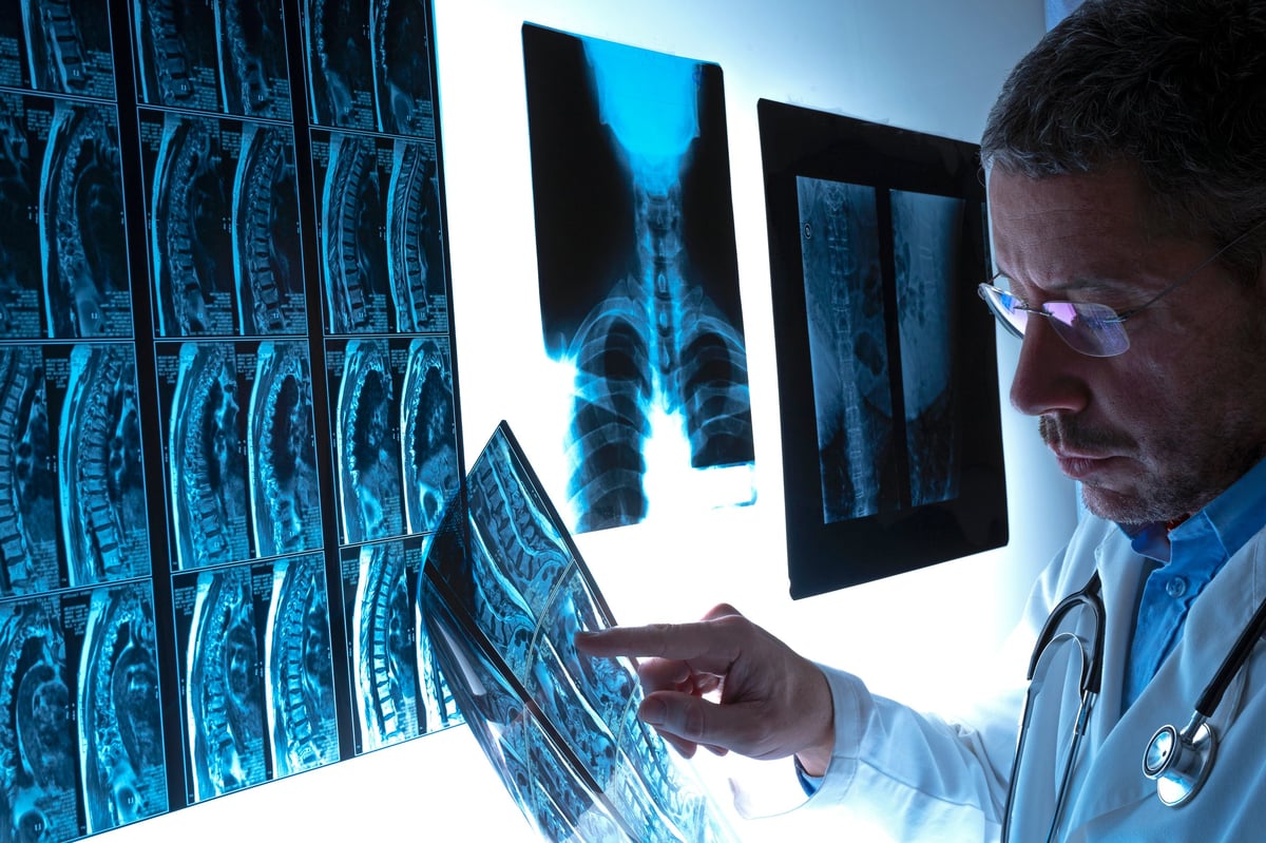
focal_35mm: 55
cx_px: 633
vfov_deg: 24.6
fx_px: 1933
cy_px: 422
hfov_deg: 36.3
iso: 100
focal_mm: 55
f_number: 16
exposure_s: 1/160
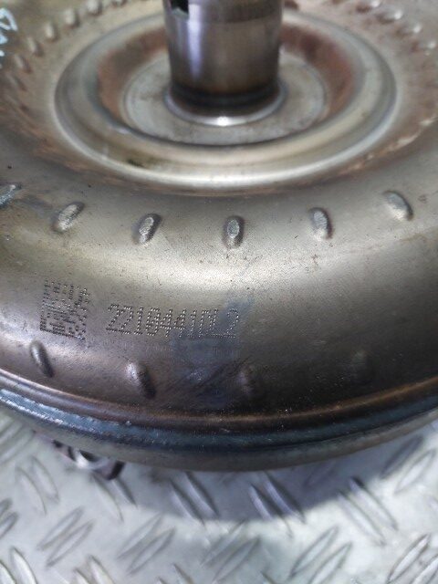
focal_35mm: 25
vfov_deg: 69.4
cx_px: 219
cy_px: 292
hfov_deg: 54.9
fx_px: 422
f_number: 1.8
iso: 160
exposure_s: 1/100
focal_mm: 5.23
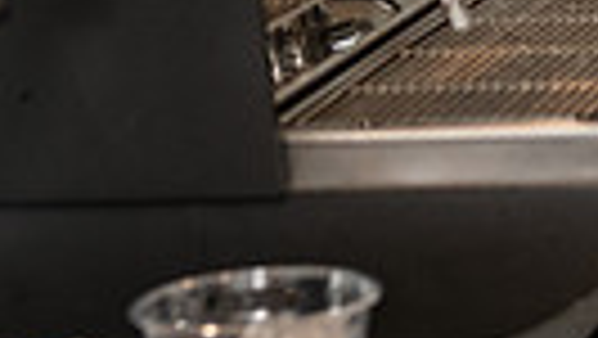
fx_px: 4062
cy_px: -498
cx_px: 683
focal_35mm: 256
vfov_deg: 4.6
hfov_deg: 8.3
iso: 800
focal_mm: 56
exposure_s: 1/200
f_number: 4
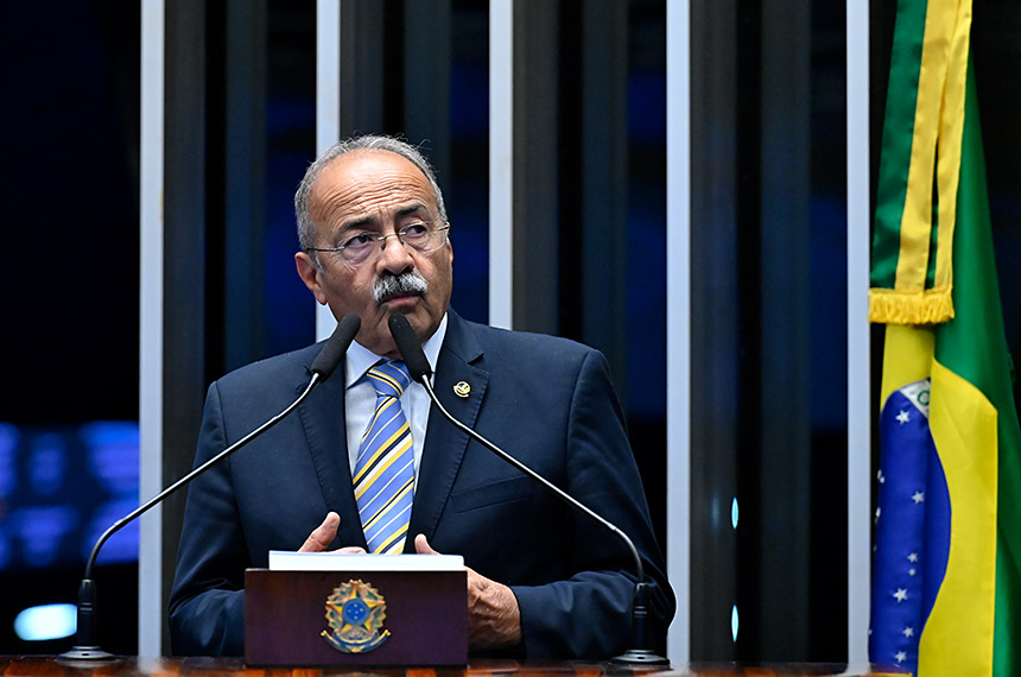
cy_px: 338
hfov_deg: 10.3
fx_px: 5662
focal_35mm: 200
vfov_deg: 6.8
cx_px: 510
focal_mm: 200
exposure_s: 1/160
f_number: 4.5
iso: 6400
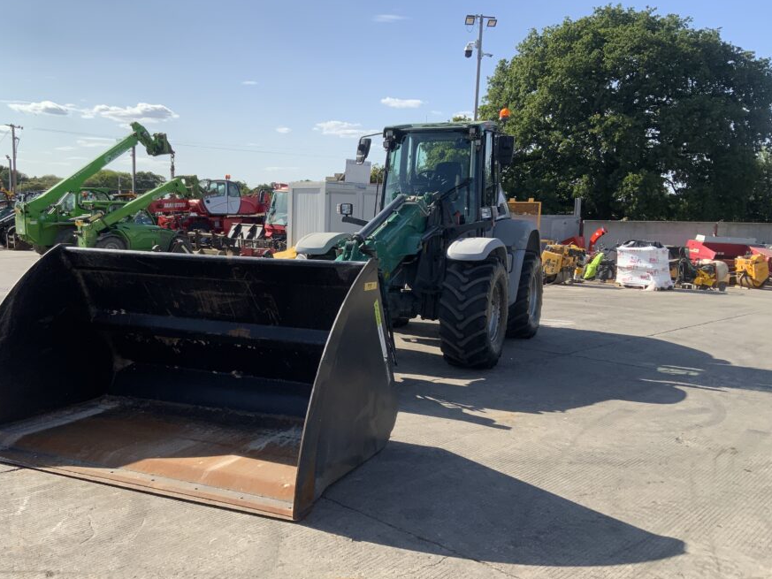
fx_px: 758
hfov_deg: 53.7
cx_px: 321
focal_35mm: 34
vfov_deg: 41.8
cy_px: 301
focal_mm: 3
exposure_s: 1/1786
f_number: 1.8
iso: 16
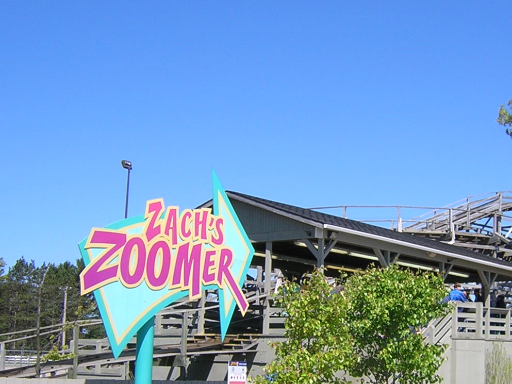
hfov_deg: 32.8
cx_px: 355
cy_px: 231
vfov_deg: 25.2
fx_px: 858
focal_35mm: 58
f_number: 5.2
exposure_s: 1/278
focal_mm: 4.7
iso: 100
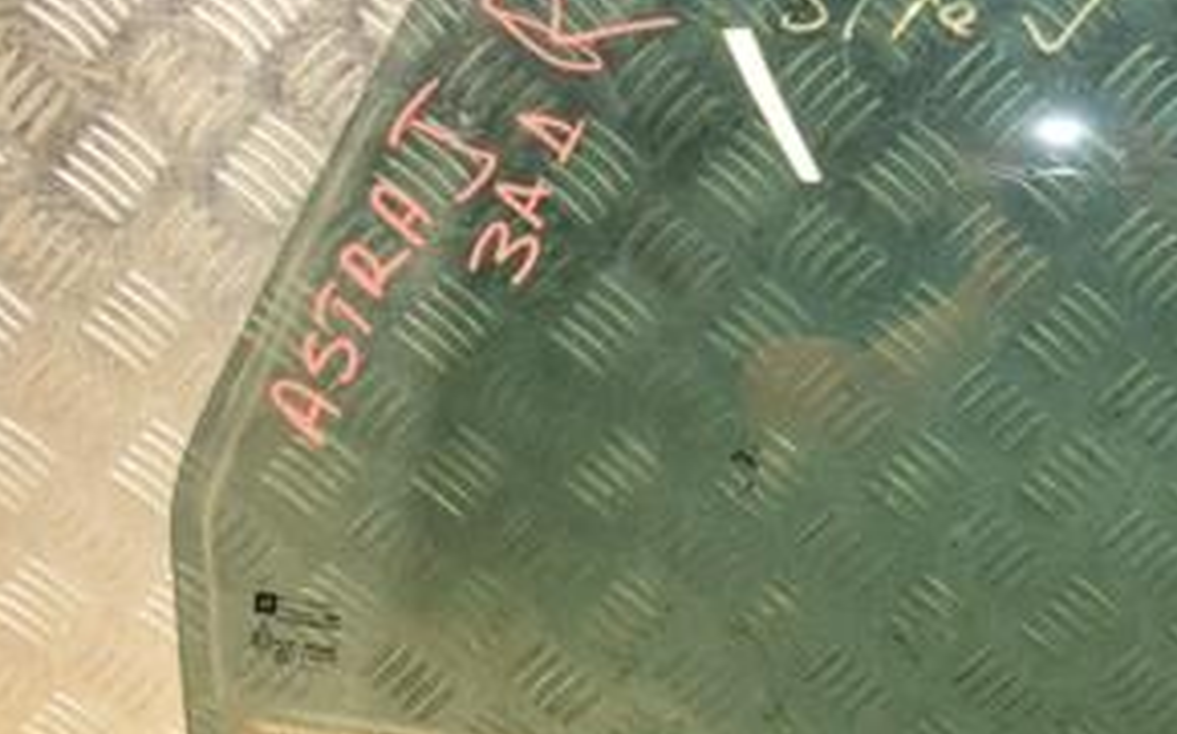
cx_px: 1071
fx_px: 2535
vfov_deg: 16.5
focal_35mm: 79
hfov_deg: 25.3
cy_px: 483
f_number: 5
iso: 800
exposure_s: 1/160
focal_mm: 25
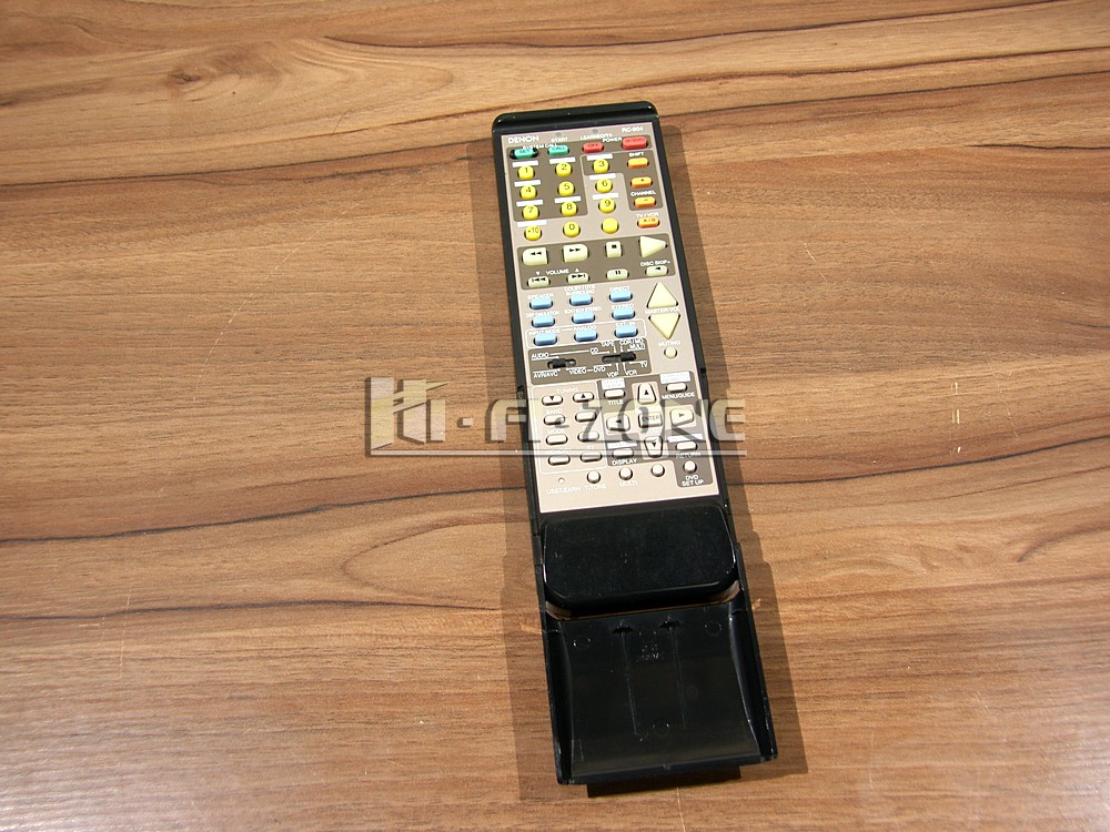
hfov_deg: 46.8
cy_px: 416
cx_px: 555
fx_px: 1283
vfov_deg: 36.0
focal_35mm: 40
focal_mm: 10.3
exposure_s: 1/40
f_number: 2.5
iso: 50
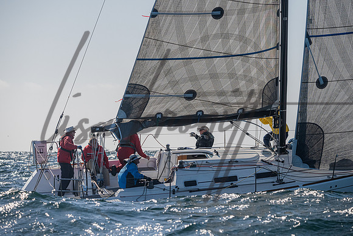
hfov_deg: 8.2
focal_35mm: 251
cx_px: 181
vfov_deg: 5.5
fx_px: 2458
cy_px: 113
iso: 400
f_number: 6.3
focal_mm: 210
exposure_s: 1/6400
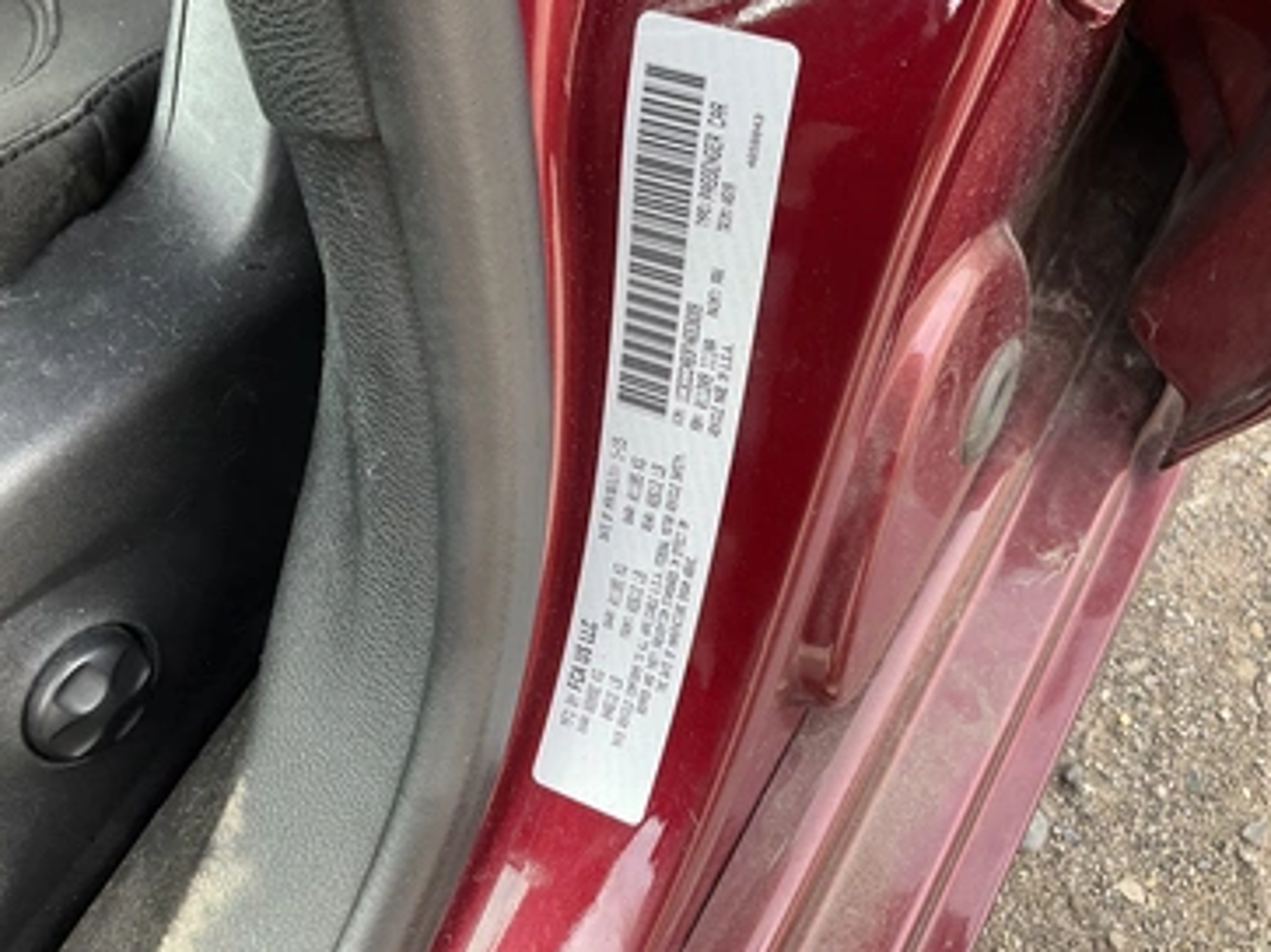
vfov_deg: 44.1
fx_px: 1175
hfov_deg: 56.8
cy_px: 430
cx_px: 665
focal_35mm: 32
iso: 25
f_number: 1.8
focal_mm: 3
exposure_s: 1/122
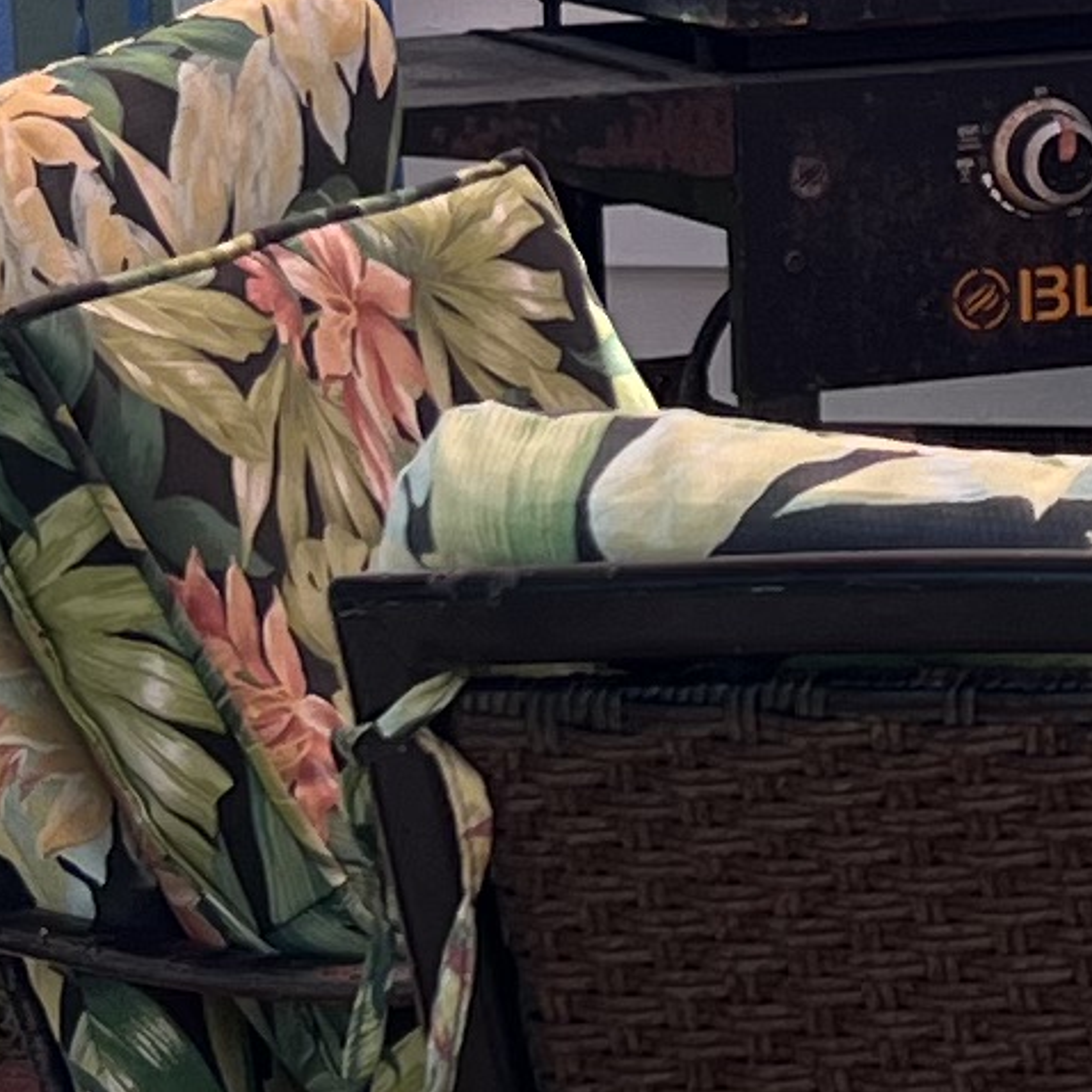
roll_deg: +2.0
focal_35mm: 194
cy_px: 274
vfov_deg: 9.0
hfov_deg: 8.8
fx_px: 6924
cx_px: 1592
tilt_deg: -9.0
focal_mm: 5.7
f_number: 1.5
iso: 50
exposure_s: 1/2841
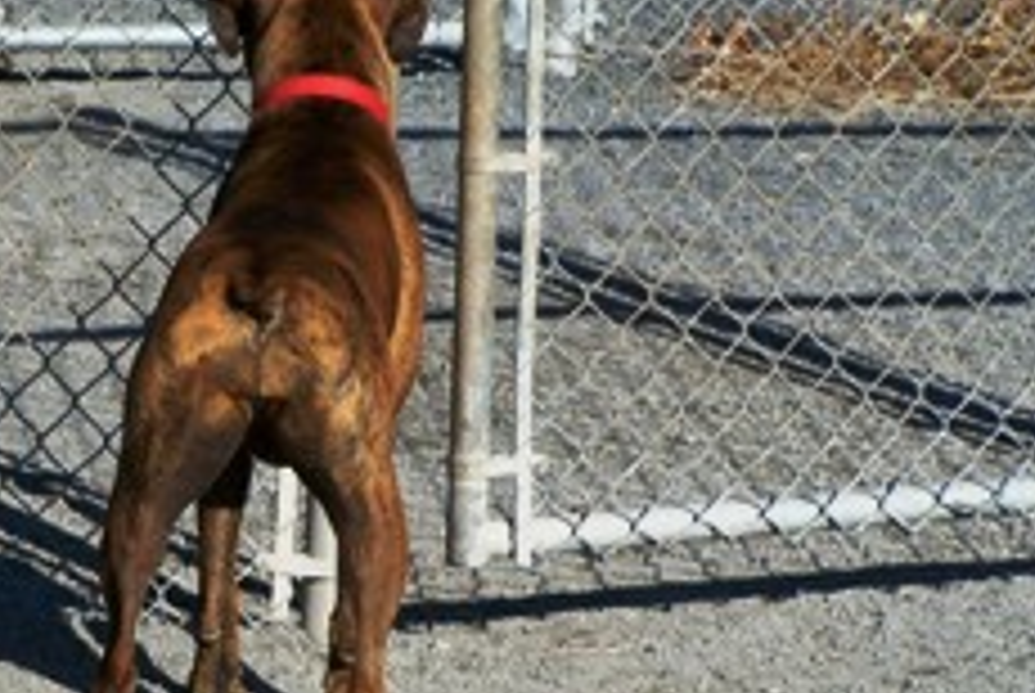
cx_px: 36
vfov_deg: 4.9
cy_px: 446
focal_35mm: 281
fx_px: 8089
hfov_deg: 7.3
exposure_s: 1/640
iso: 80
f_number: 4.5
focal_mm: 23.1
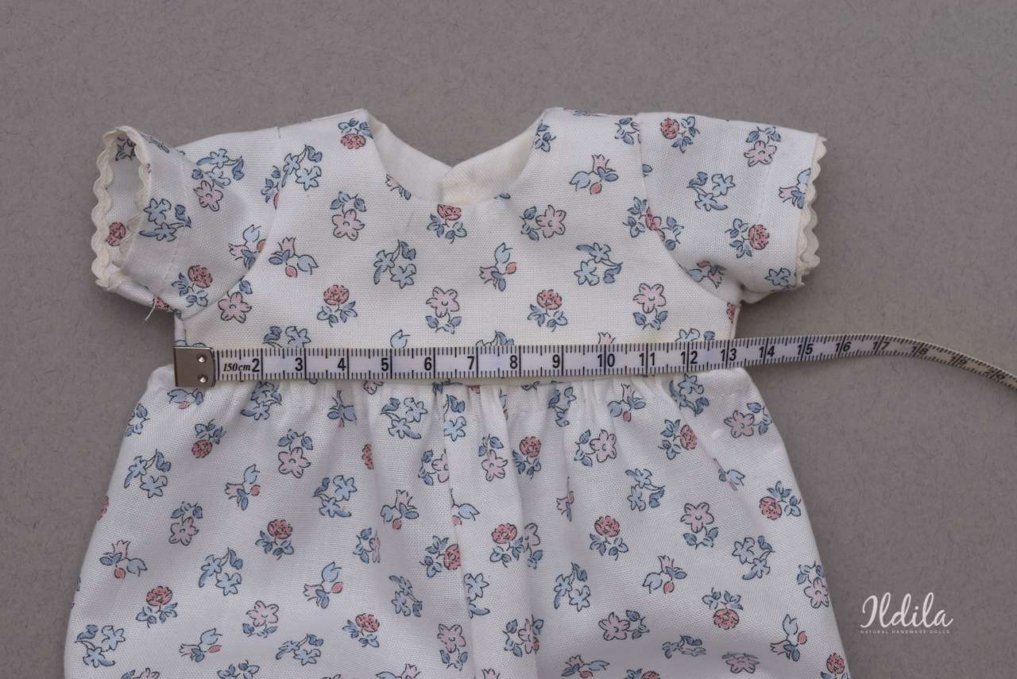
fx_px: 1696
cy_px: 340
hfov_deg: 33.4
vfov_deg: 22.7
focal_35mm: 60
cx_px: 508
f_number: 8
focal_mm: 40
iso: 100
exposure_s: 1/160
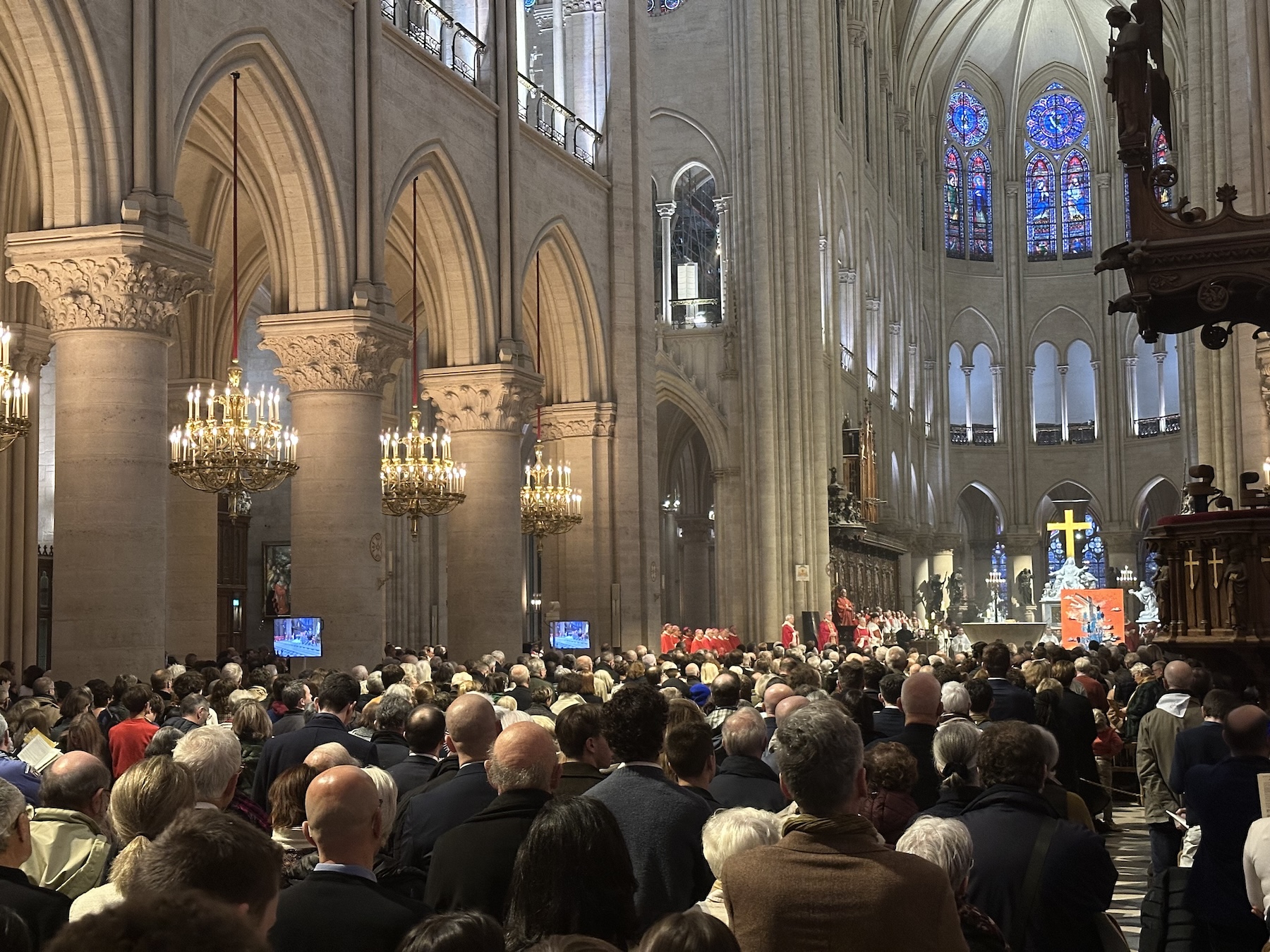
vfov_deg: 30.3
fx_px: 1761
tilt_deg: +5.1
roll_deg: +0.4
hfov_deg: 39.7
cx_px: 635
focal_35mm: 48
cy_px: 476
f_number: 1.78
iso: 500
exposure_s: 1/40
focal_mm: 6.86
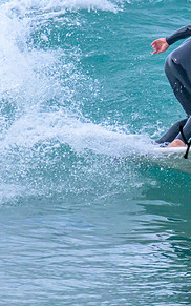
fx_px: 18614
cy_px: 76
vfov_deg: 0.9
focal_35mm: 2236
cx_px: 320
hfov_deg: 0.6
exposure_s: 1/2000
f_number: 11
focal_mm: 800
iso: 2000
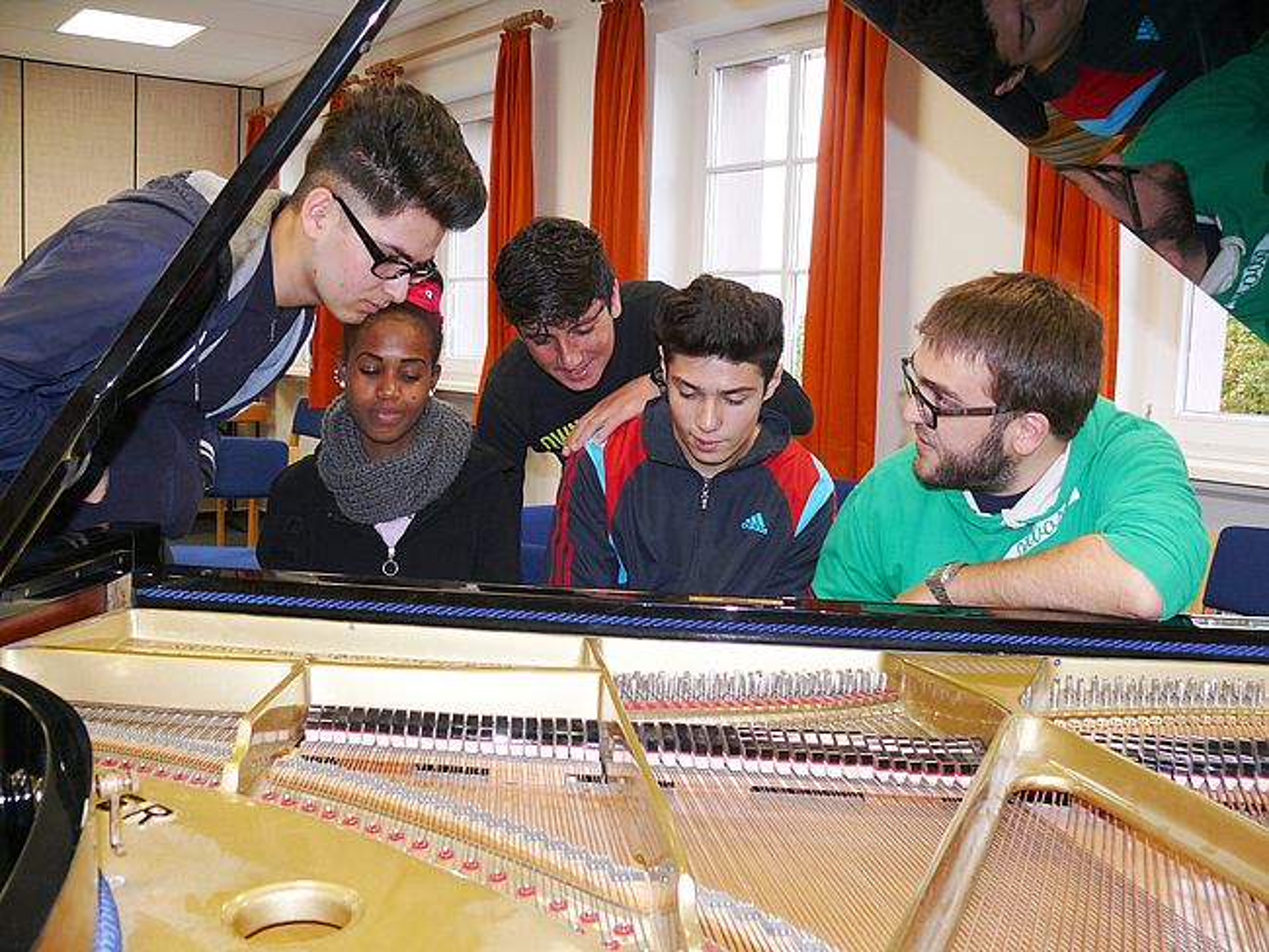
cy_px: 476
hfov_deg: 52.6
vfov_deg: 40.7
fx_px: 1284
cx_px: 634
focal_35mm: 35
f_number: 2.8
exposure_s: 1/30
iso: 100
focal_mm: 7.4
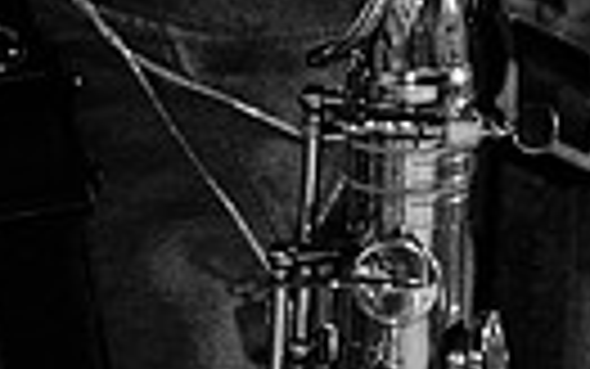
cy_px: -472
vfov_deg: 1.1
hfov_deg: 1.7
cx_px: 253
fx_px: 19657
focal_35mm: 1222
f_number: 4
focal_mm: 200
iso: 6400
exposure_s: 1/25
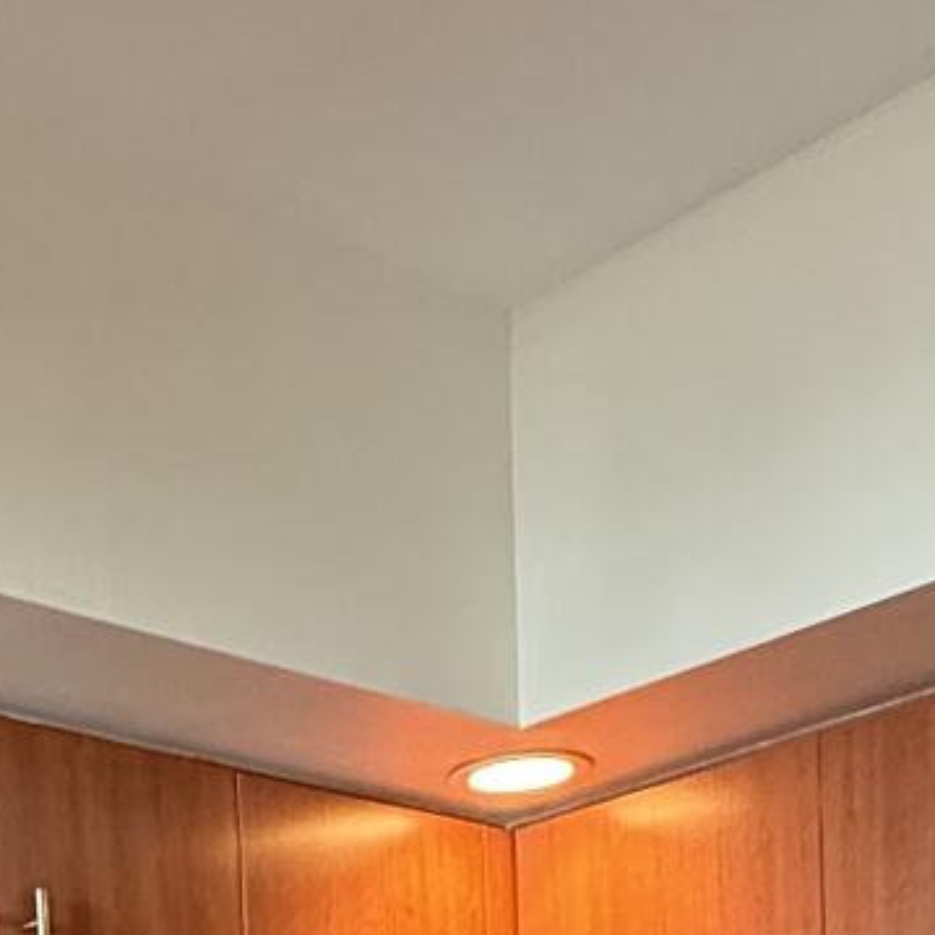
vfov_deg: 19.7
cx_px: 206
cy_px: 1597
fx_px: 2109
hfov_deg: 24.7
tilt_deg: -4.8
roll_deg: +2.2
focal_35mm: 69
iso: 500
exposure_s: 1/59
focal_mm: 2.22
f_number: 2.2
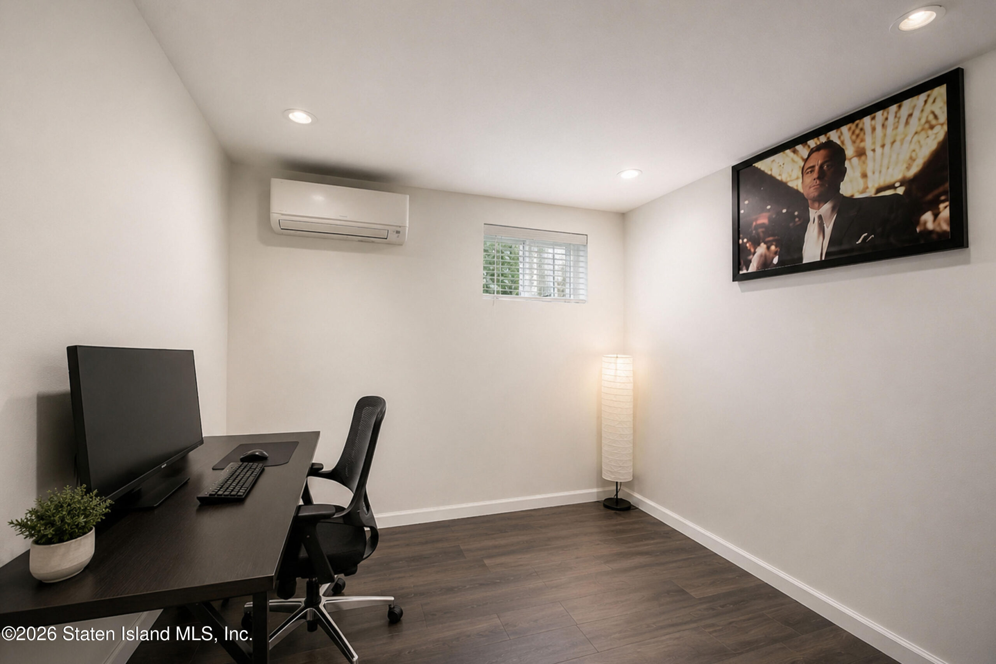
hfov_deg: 96.7
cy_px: 332
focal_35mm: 16
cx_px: 498
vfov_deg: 73.8
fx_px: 443
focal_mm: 10.4
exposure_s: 1/20
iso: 2000
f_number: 5.6
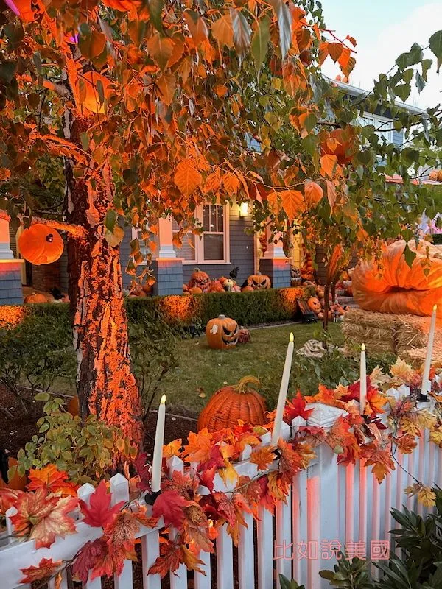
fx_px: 409
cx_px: 221
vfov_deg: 71.6
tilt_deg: -6.2
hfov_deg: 56.8
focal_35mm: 24
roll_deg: +0.3
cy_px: 294
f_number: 1.78
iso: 640
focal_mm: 6.86
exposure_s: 1/60
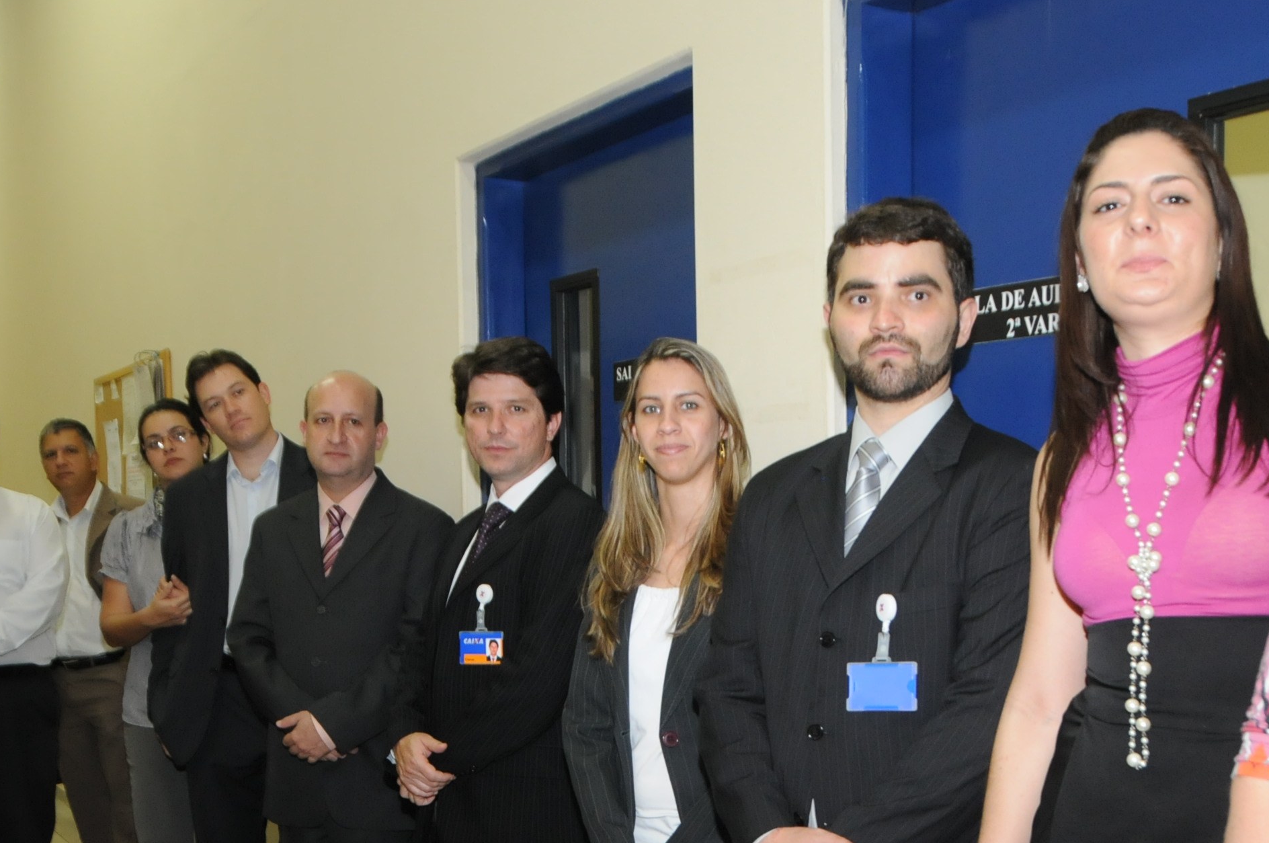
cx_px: 697
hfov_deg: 42.7
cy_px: 652
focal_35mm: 46
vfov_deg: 28.7
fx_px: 1620
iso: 1000
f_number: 3.5
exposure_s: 1/160
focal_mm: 18
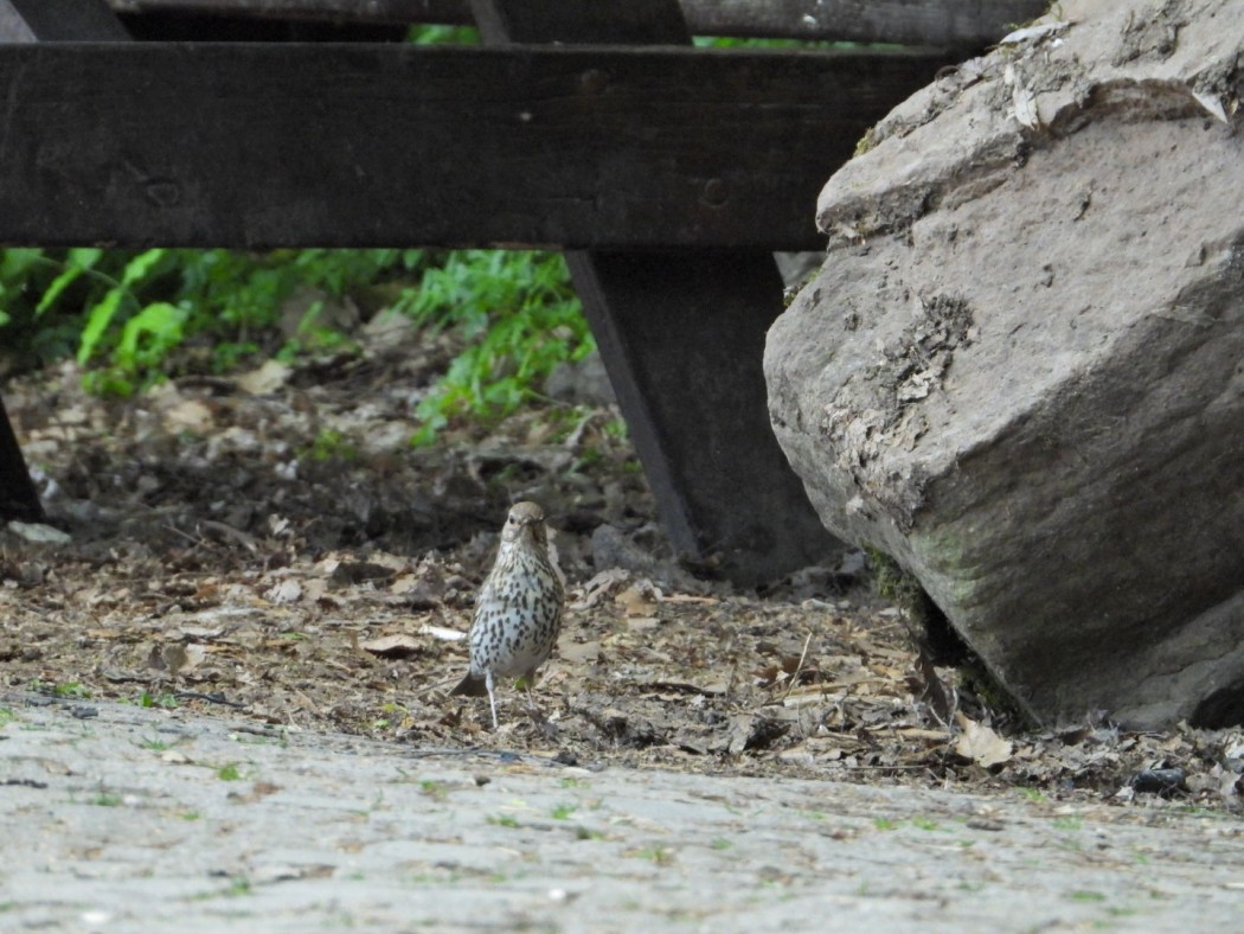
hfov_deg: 1.7
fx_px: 43134
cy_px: 467
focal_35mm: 1200
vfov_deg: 1.2
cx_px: 622
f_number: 5.6
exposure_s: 1/200
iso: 1100
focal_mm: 216
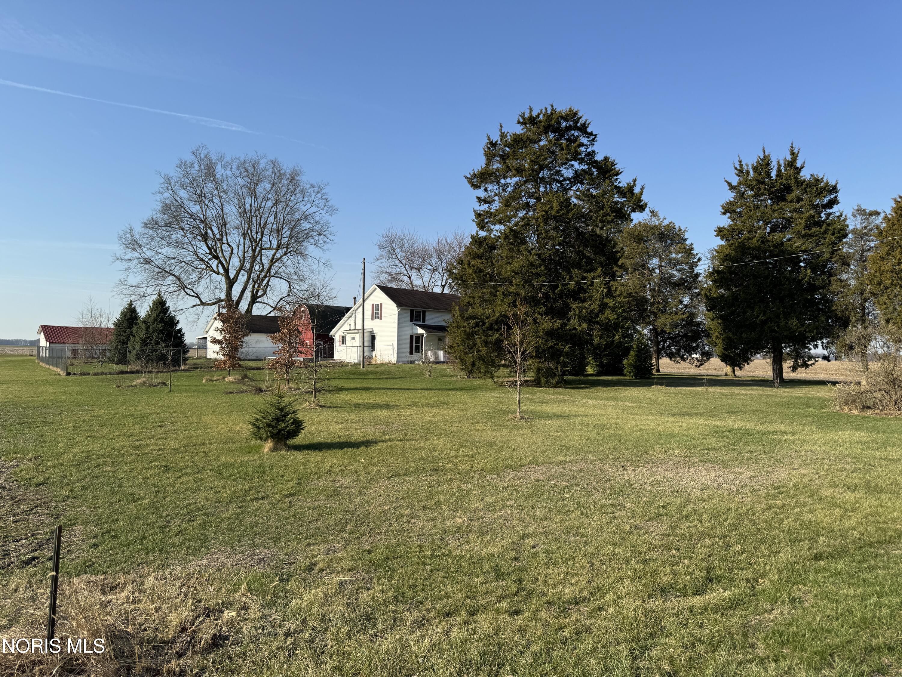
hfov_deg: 71.6
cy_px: 338
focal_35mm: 24
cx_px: 451
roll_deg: -1.5
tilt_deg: -0.2
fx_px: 625
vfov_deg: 56.8
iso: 80
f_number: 1.78
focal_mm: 6.76
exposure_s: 1/3413
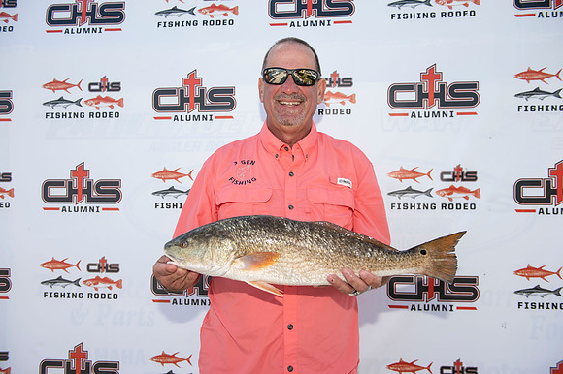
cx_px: 282
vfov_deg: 41.1
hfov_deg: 58.7
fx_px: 500
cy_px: 187
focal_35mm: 32
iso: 50
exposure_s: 1/250
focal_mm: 32
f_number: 4.5
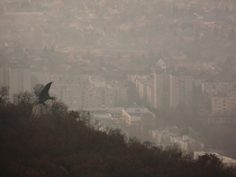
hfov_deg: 4.1
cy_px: 88
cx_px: 118
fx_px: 3279
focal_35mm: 481
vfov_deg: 3.1
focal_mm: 85.5
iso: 100
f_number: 4.4
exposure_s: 1/200
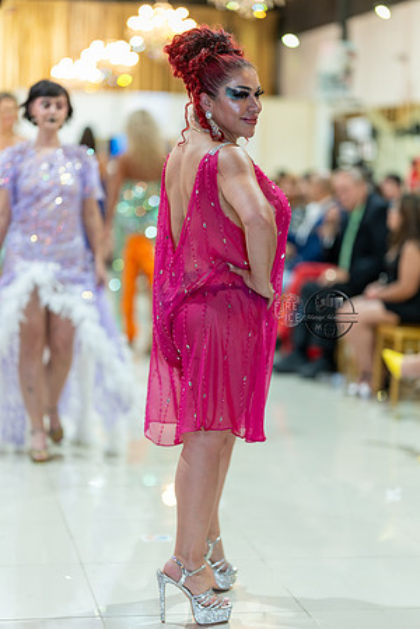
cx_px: 210
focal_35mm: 85
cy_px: 314
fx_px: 1487
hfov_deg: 16.1
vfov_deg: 23.9
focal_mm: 85
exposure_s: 1/160
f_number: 1.4
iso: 320
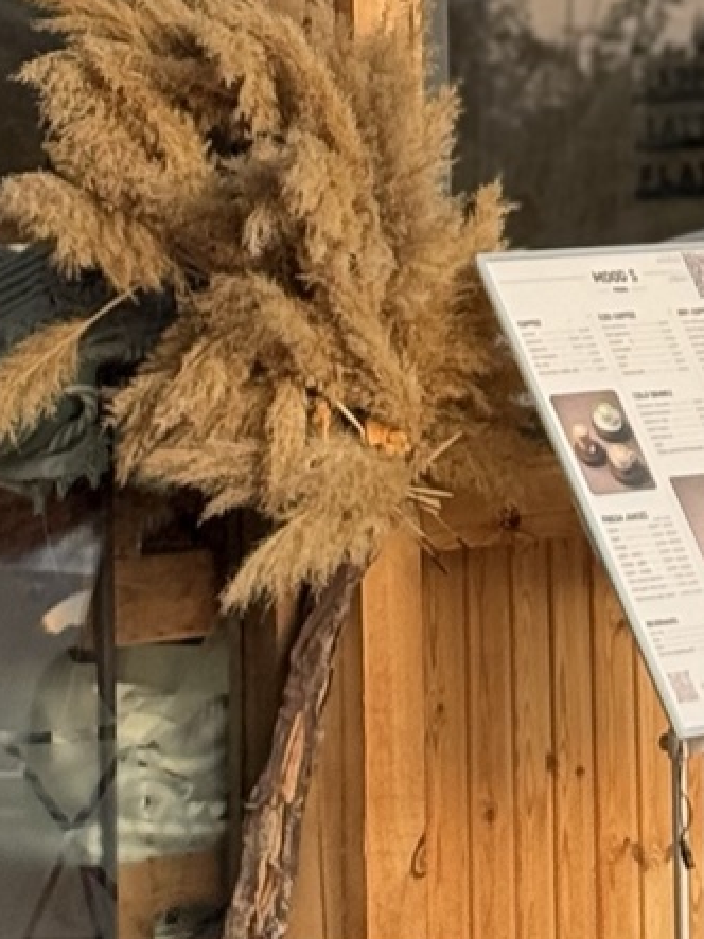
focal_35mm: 231
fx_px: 6267
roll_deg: +2.5
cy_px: -508
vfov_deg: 8.4
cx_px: 1334
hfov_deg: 6.3
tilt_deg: +7.2
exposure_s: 1/205
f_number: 1.78
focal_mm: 6.76
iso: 100
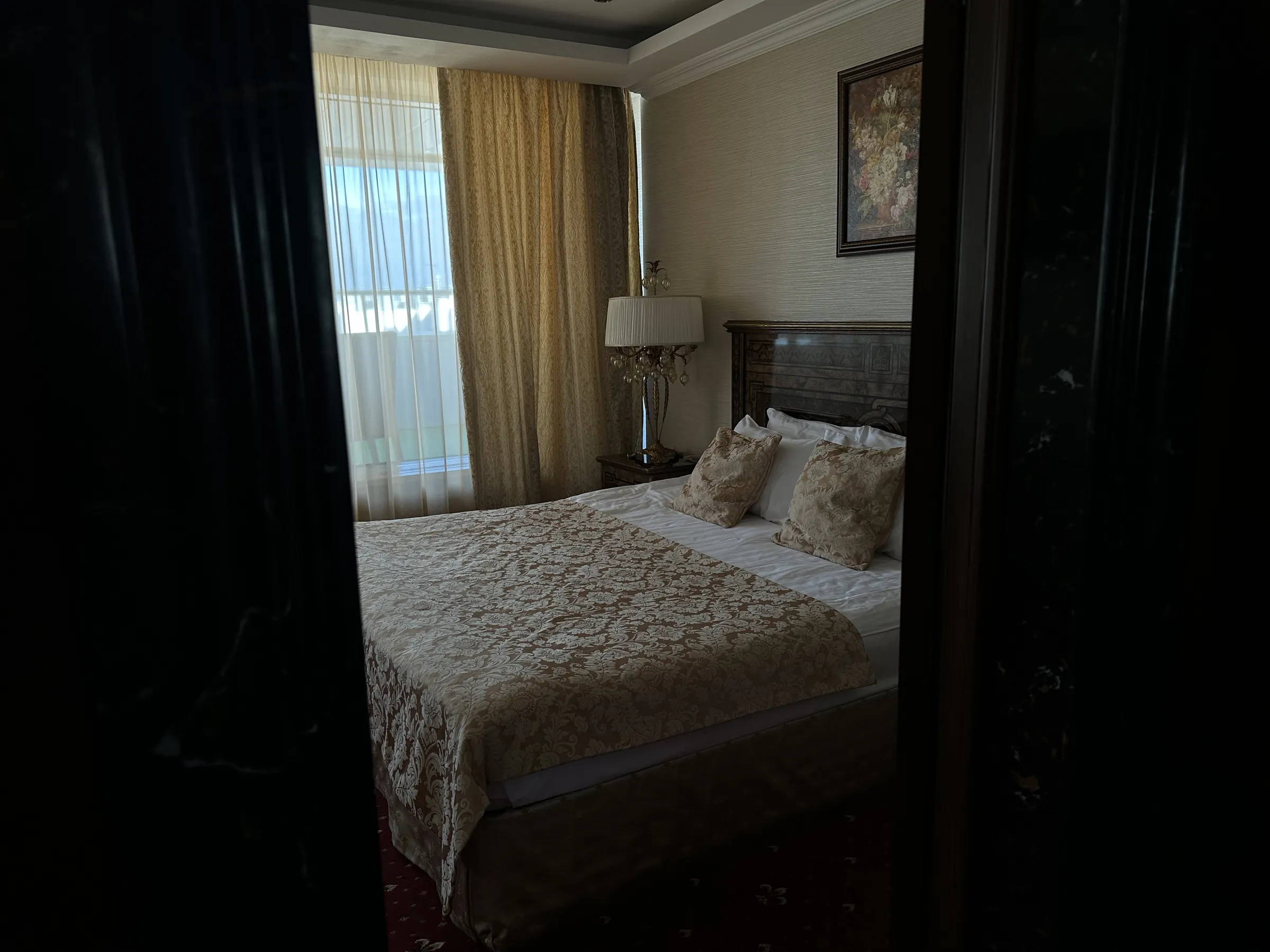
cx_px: 635
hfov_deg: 71.6
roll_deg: +1.4
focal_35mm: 24
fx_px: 881
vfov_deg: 56.8
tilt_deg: -11.0
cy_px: 476
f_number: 1.78
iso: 125
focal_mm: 6.86
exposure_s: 1/121
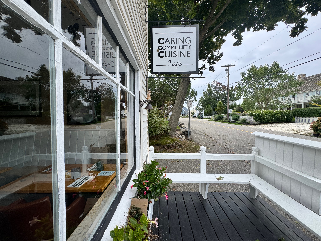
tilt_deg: -1.5
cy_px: 120
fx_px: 130
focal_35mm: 14
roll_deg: +0.0
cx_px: 160
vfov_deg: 85.7
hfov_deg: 102.1
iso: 40
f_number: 2.2
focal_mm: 2.22
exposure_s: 1/430
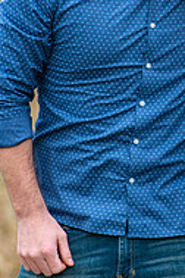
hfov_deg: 3.1
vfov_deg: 4.7
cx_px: 169
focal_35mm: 440
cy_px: 94
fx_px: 3391
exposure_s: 1/250
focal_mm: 185
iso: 320
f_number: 5
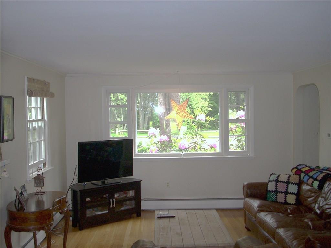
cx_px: 166
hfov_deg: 50.1
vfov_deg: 38.7
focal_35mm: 37
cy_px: 124
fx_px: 354
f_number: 2.8
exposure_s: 1/30
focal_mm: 6.2
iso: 64
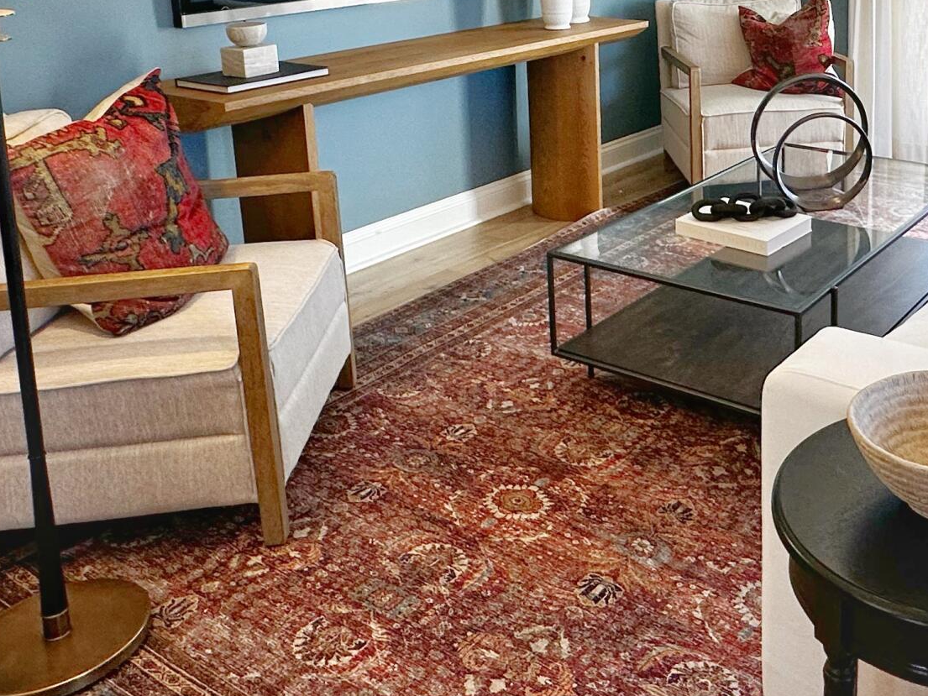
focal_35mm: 38
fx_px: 1019
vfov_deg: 35.4
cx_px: 755
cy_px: 64
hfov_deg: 46.2
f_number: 2.2
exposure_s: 1/120
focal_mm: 2.22
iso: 100
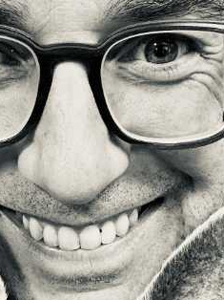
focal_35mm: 102
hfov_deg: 14.4
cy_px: 265
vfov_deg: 19.0
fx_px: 881
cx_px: 43
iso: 125
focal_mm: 2.7
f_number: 1.9
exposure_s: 1/60
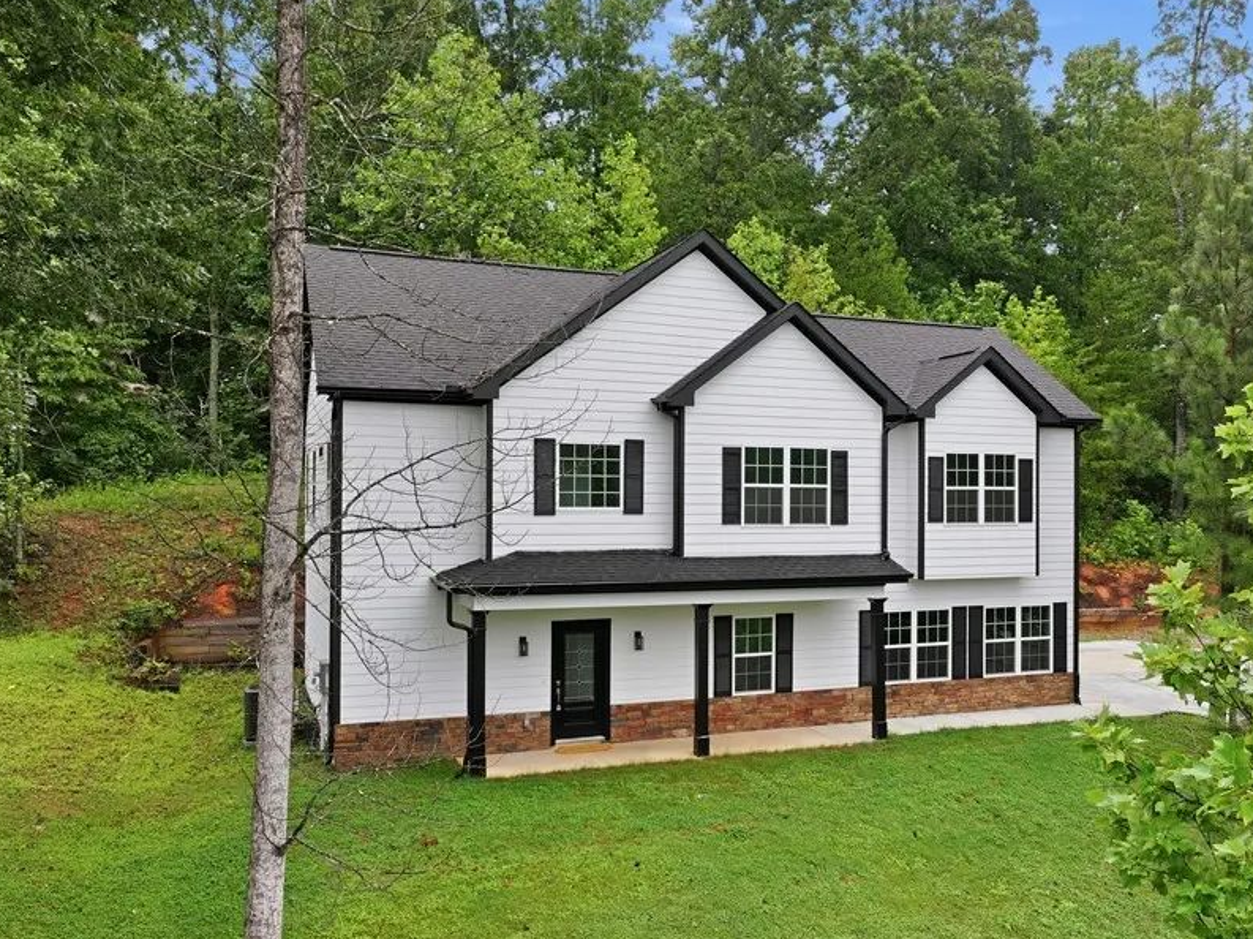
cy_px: 491
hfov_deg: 58.0
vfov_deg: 45.4
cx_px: 741
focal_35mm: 31
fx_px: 1122
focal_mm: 12.3
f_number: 5
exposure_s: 1/80
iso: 100
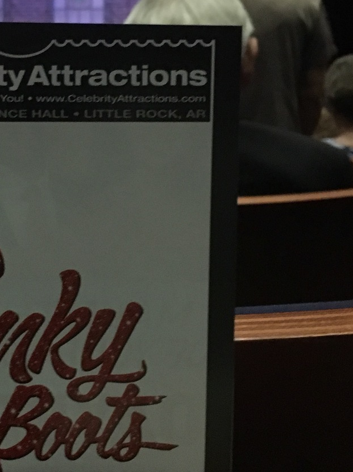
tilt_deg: -7.1
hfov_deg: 20.4
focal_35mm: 70
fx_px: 953
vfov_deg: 27.7
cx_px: 7
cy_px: 195
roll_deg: +1.3
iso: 250
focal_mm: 4.15
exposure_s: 1/15
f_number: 2.2
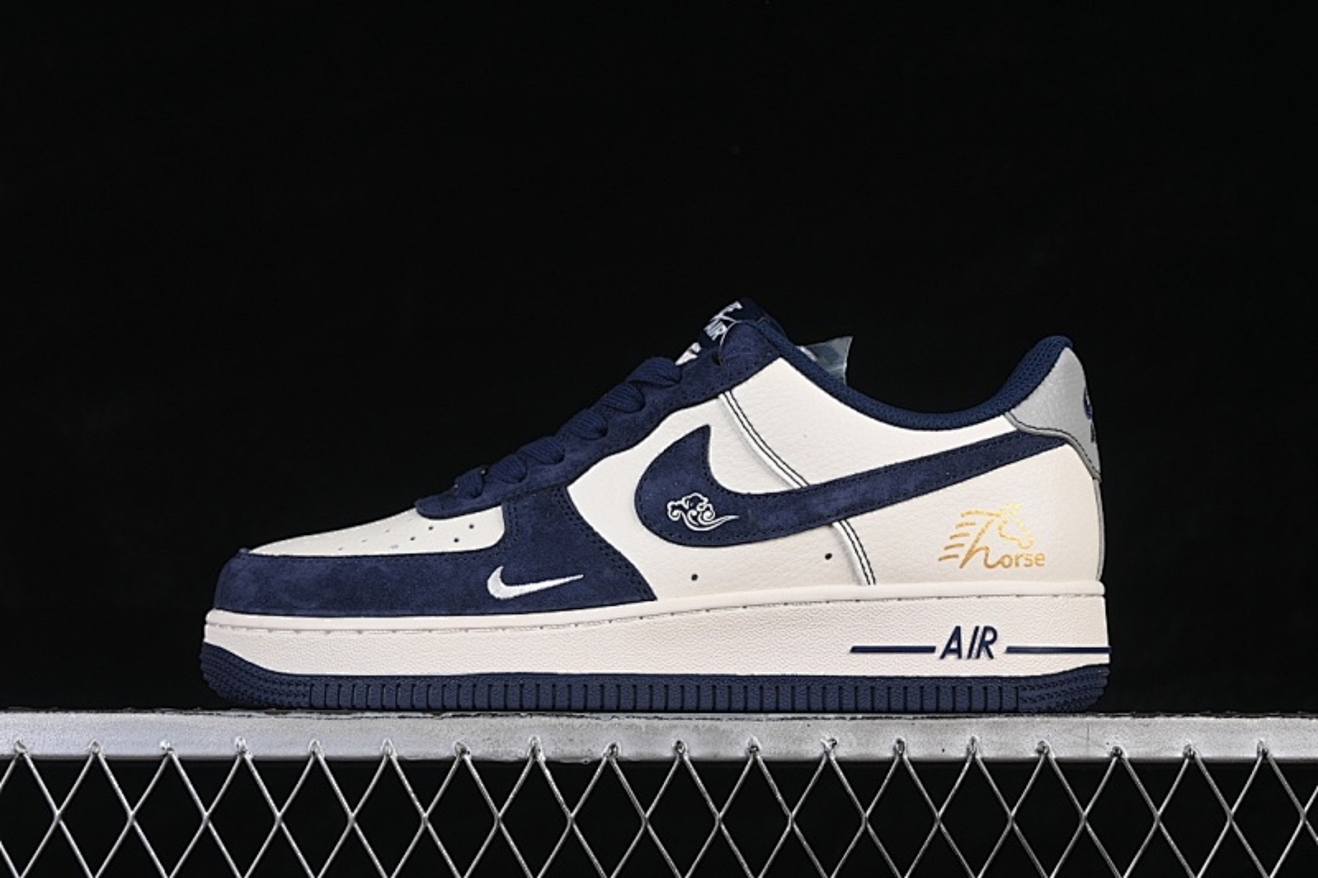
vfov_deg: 18.2
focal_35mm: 75
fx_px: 2745
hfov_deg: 27.0
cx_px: 659
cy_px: 439
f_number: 8
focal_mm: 50
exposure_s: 1/80
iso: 160
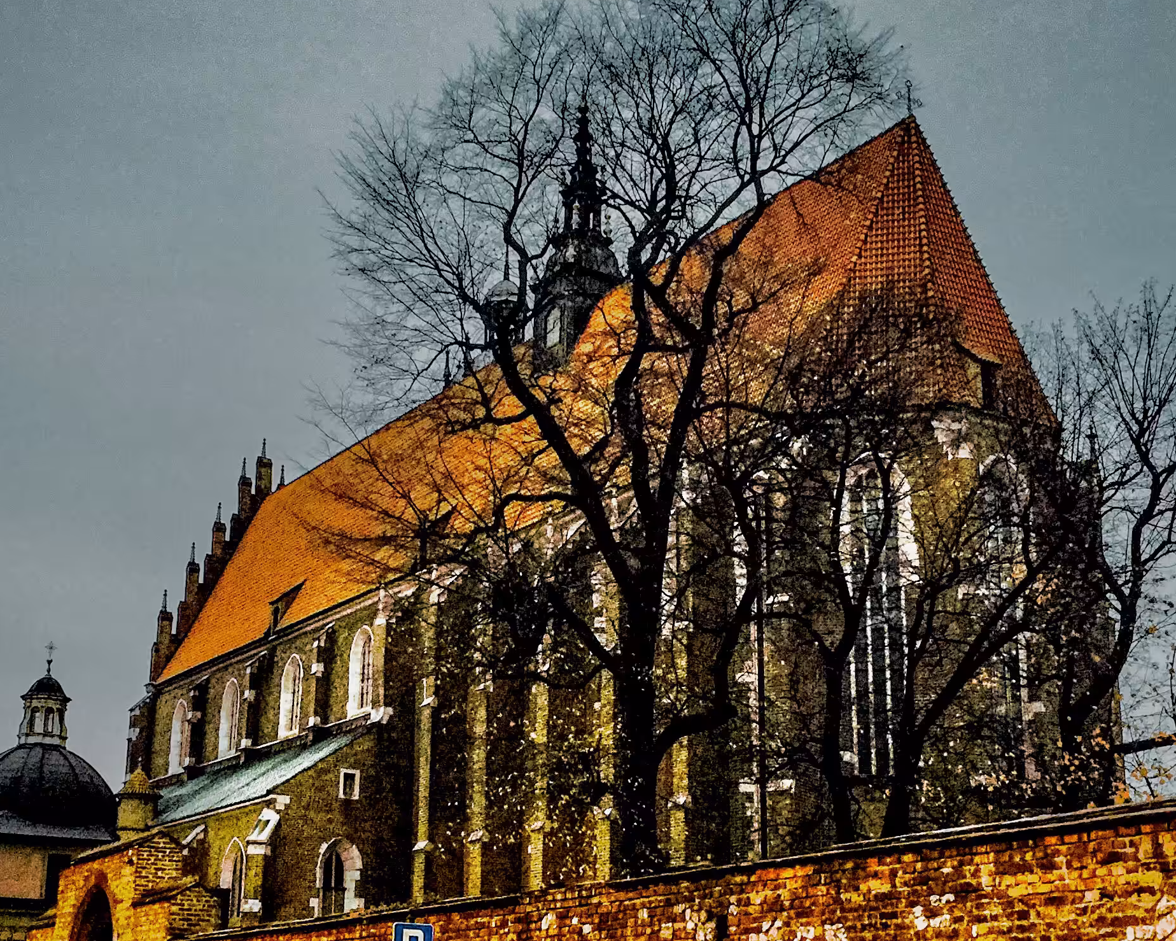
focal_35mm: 50
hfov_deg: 37.3
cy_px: 577
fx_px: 1740
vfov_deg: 30.1
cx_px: 559
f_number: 2.2
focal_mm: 4.15
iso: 125
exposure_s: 1/10
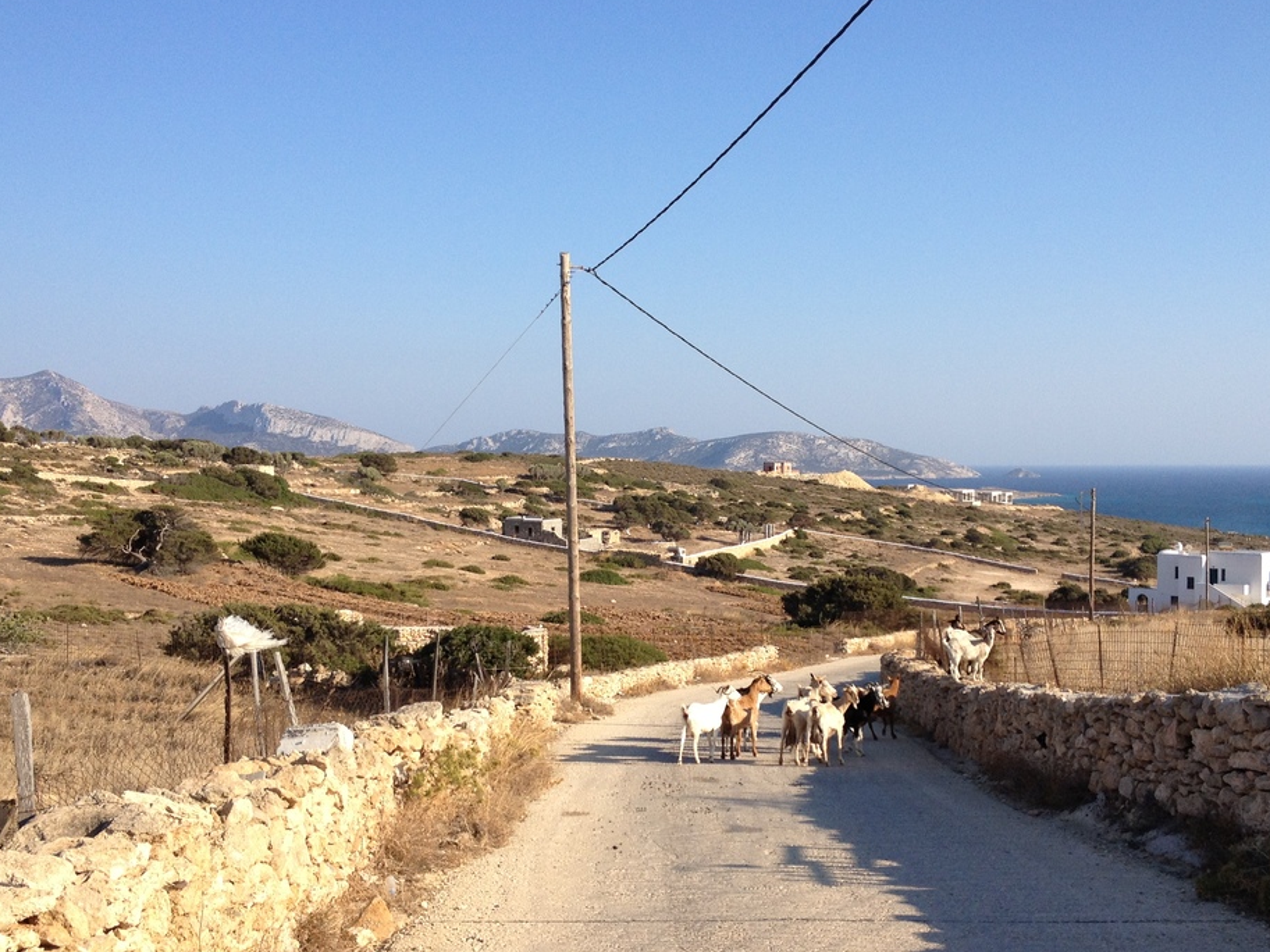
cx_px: 684
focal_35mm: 46
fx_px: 1688
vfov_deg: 31.5
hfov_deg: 41.2
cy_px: 541
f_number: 2.4
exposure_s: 1/1381
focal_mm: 4.28
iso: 50
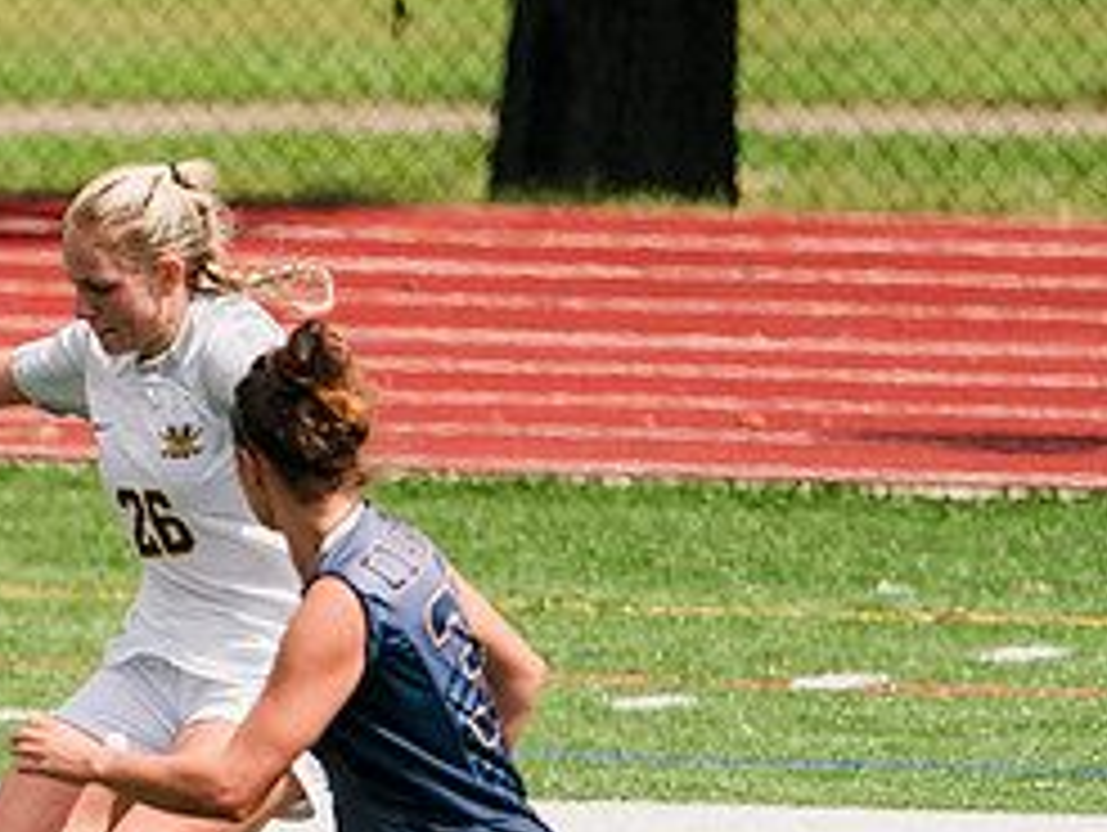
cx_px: -414
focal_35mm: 1675
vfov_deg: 0.9
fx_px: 53618
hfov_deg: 1.2
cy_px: 865
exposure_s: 1/1600
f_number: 6.3
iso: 250
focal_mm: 600
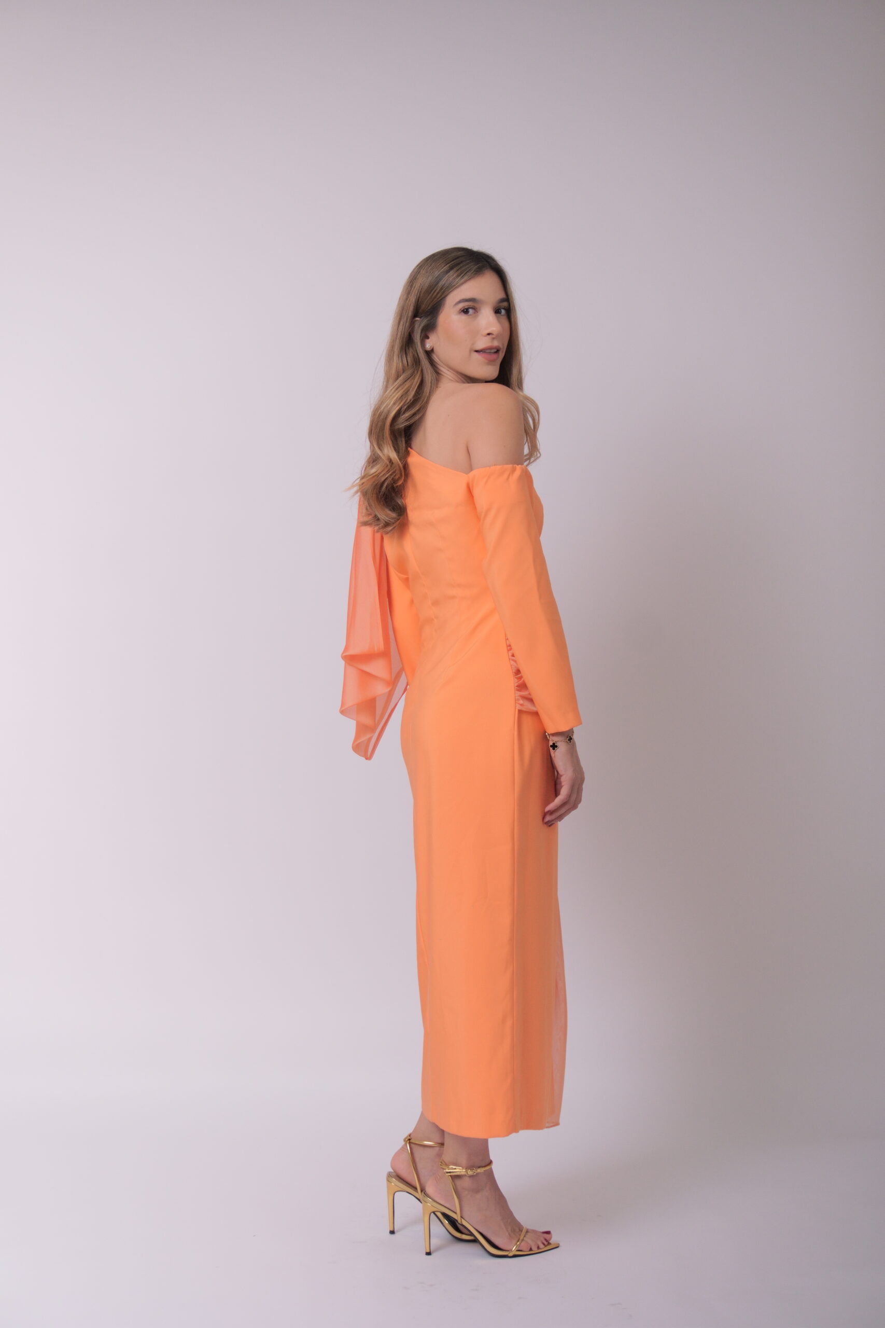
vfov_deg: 37.8
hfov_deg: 25.8
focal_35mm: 52
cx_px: 442
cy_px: 664
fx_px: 1936
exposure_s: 1/320
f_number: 5.6
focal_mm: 35
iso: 400
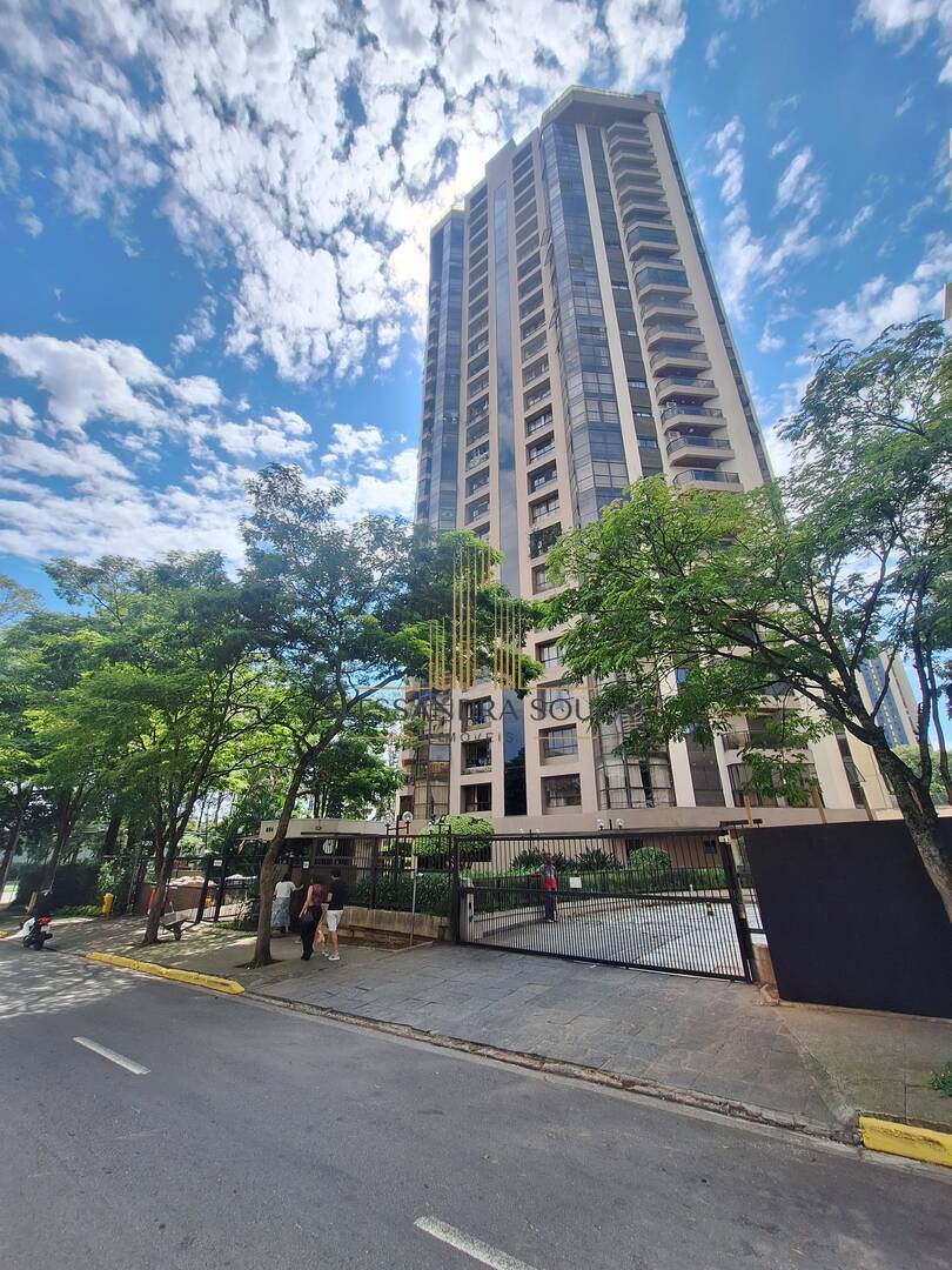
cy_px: 635
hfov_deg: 89.9
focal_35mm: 13
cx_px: 476
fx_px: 477
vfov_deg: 106.2
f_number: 2.2
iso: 40
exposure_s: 1/1076
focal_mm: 1.74
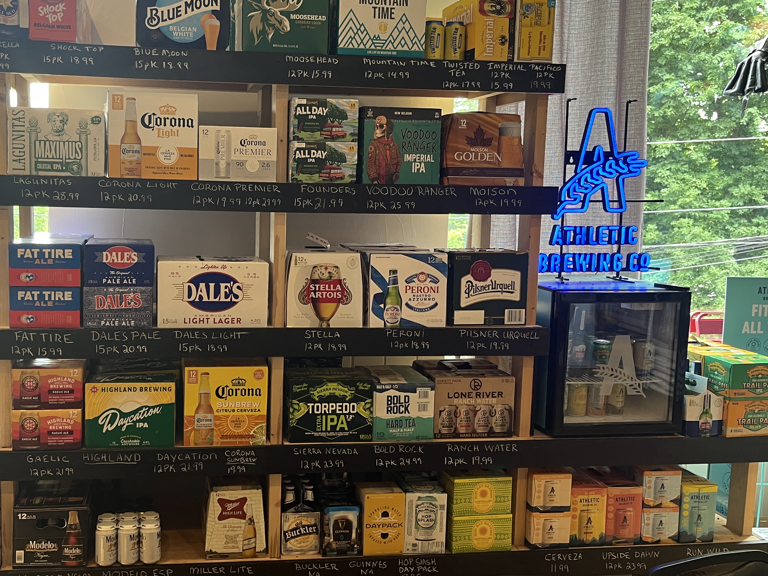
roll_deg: -1.1
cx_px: 258
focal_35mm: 36
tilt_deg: -6.0
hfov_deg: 50.5
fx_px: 799
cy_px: 278
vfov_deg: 39.7
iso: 100
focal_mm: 5.1
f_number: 1.6
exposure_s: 1/60
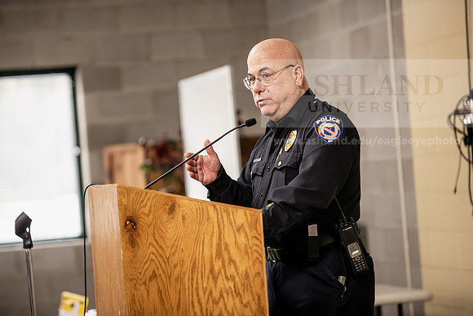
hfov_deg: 15.2
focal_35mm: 135
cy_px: 158
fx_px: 1774
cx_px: 236
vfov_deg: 10.2
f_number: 2.8
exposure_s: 1/200
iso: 2000
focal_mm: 135
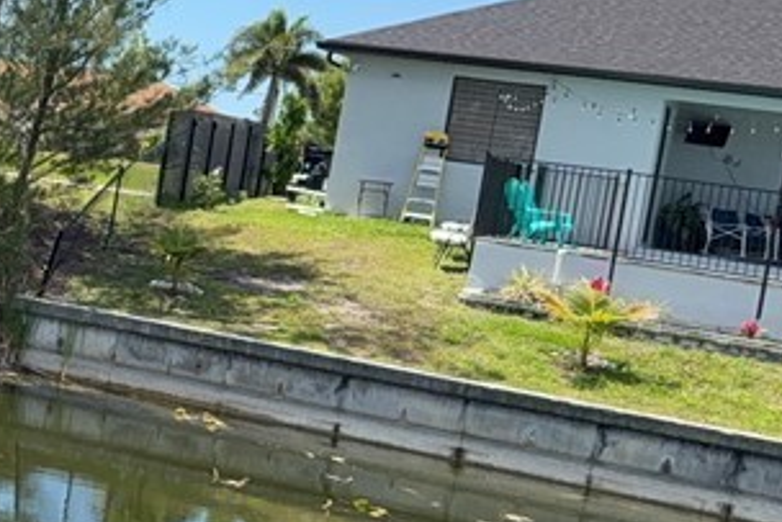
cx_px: -412
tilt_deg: -4.7
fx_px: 1825
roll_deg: -7.7
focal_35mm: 84
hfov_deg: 20.5
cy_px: 203
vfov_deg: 16.3
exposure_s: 1/4405
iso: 100
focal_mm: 6.76
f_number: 1.78
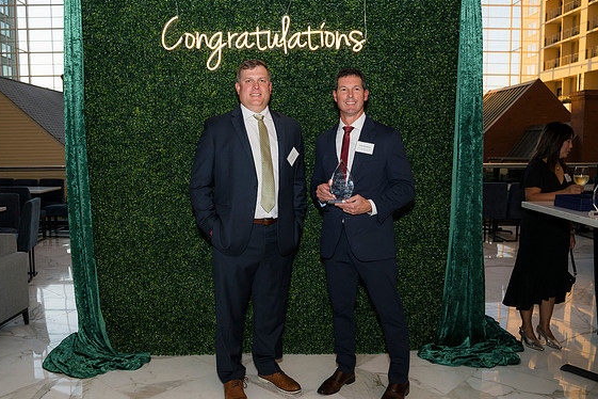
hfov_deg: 60.3
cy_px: 204
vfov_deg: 42.3
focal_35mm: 31
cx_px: 293
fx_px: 515
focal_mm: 30
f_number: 5
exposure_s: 1/160
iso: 400
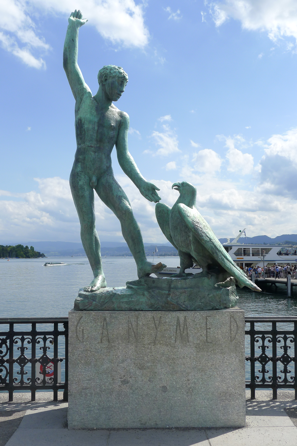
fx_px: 458
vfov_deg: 51.9
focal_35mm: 37
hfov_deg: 36.0
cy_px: 223
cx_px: 148
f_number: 4
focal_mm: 7.9
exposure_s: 1/800
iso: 80
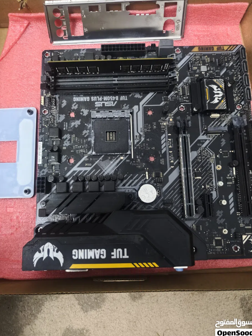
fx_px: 252
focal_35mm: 26
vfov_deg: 67.2
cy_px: 155
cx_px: 120
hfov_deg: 53.0
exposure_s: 1/25
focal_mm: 8.72
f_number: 1.63
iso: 10000
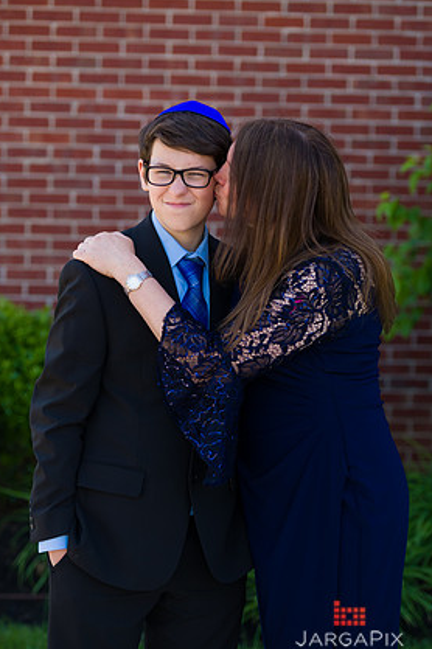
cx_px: 210
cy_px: 331
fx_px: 1749
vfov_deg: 21.0
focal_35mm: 97
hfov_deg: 14.1
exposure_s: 1/400
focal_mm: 90
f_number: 3.2
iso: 200
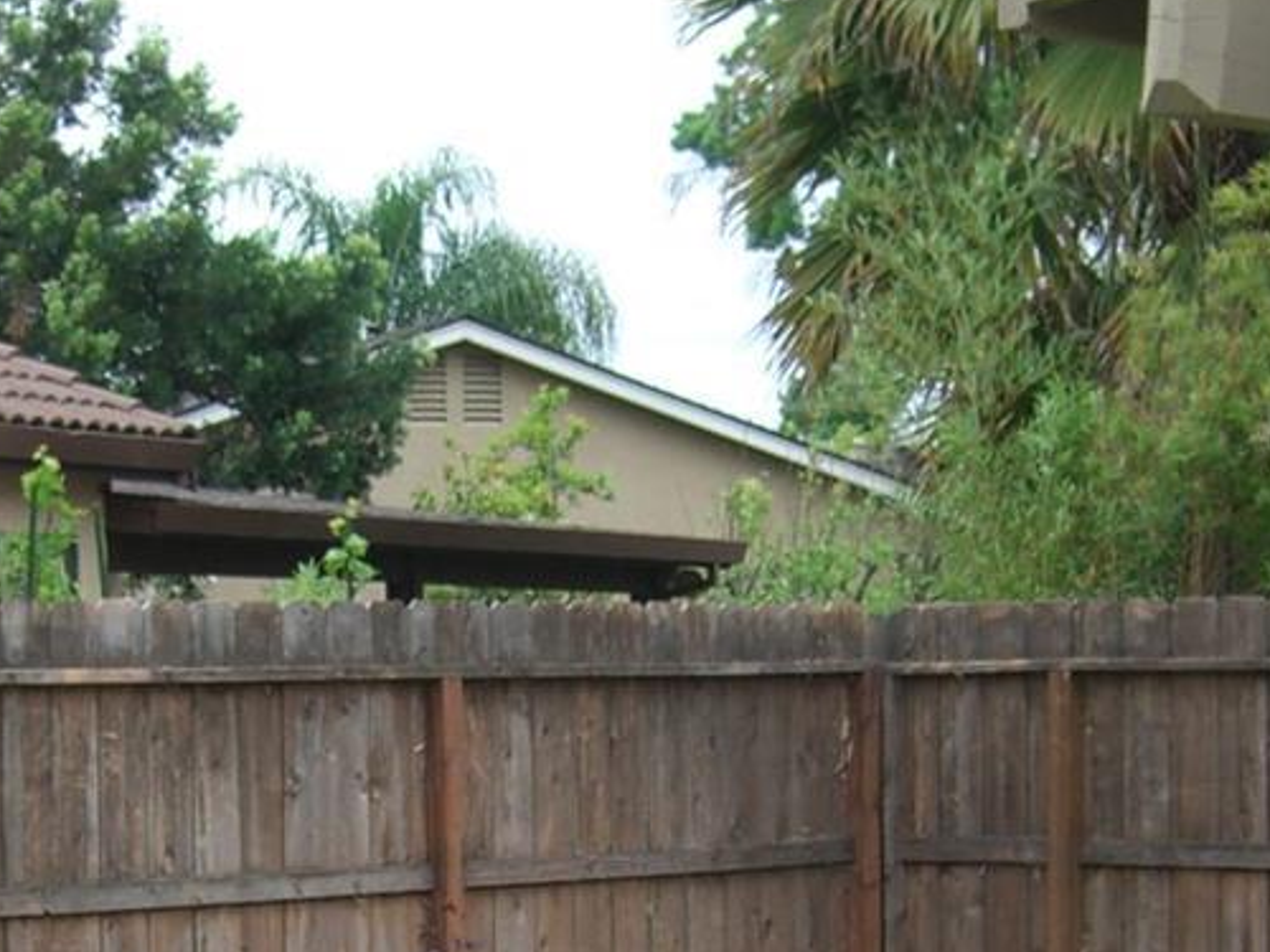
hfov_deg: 17.2
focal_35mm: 114
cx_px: 442
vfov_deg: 12.8
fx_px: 4182
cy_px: 1026
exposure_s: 1/125
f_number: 2.8
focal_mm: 7.9
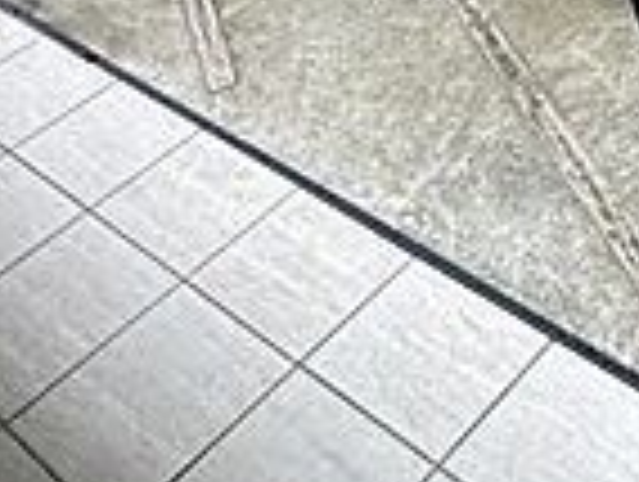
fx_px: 1165
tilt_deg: -34.6
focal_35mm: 63
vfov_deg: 22.3
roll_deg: +9.5
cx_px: 734
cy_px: -27
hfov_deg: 27.6
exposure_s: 1/99
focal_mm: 2.22
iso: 80
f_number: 2.2
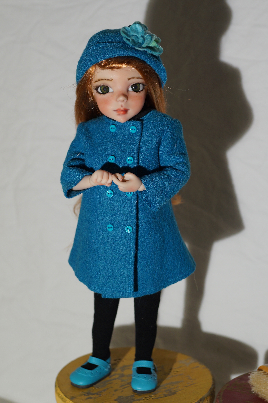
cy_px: 202
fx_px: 837
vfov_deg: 27.0
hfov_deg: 18.2
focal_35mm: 75
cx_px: 134
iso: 400
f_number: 4
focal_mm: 50
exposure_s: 1/160
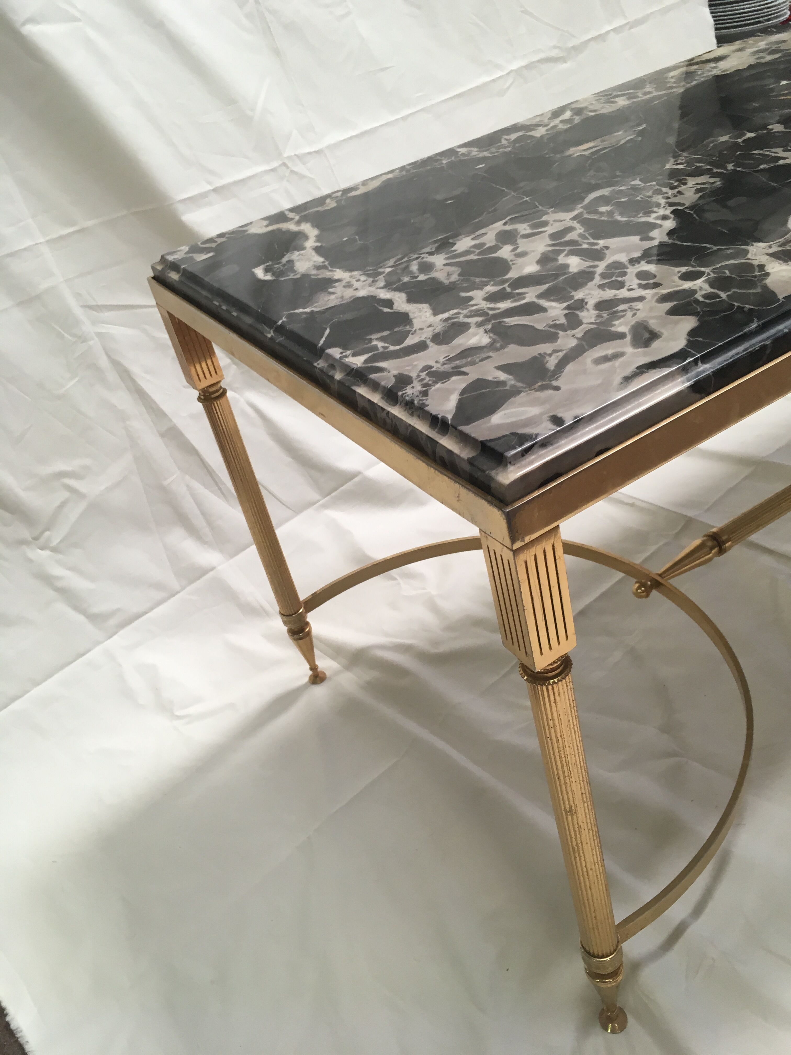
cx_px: 396
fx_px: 884
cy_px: 528
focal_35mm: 29
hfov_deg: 48.2
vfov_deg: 61.7
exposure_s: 1/33
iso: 64
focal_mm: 4.15
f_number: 2.2
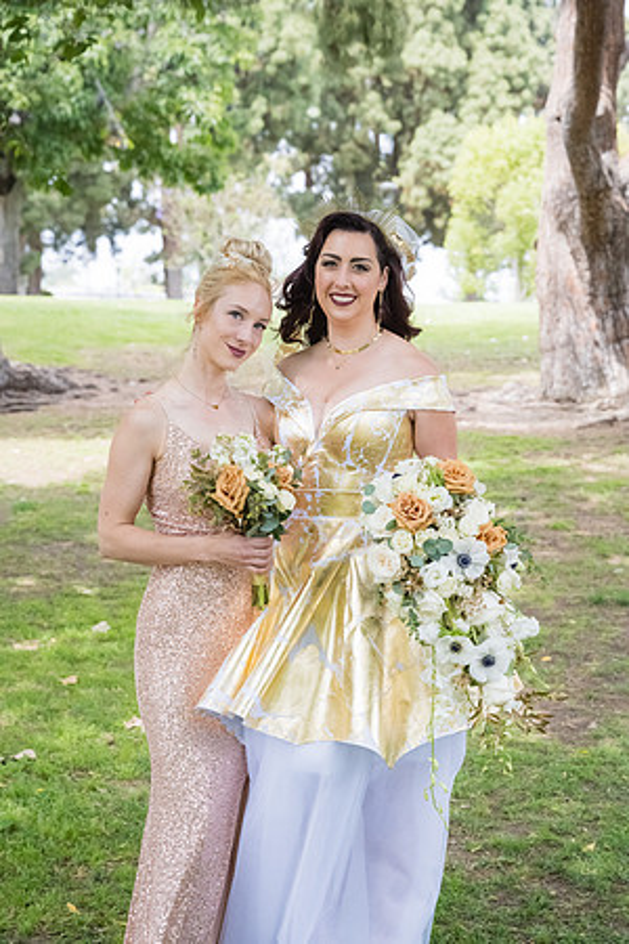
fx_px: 1834
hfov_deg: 19.5
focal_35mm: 70
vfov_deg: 28.8
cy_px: 472
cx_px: 314
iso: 1250
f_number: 5.6
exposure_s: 1/1600
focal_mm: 70
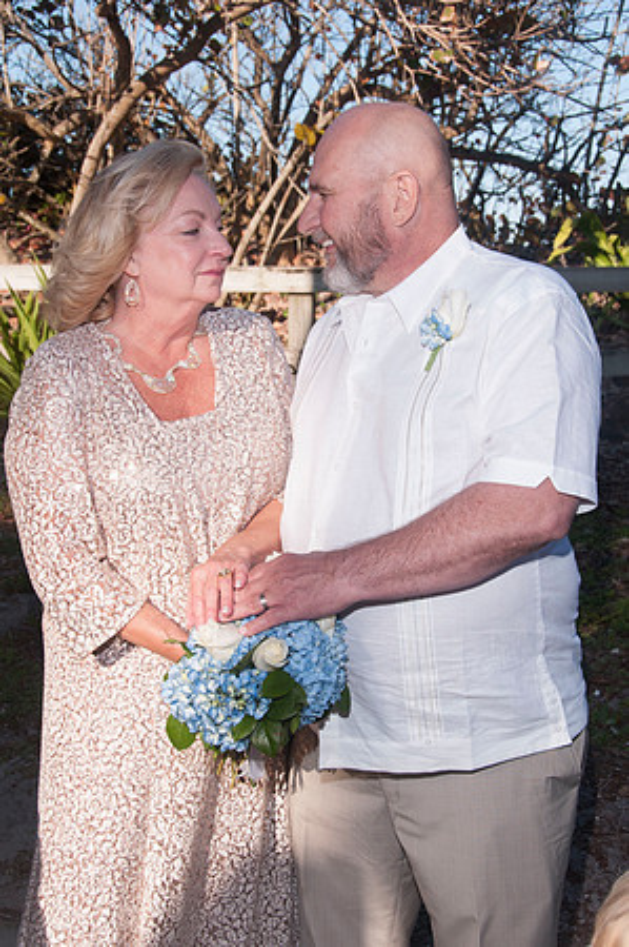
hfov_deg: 26.4
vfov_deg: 38.9
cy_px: 474
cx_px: 314
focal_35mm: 51
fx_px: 1340
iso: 100
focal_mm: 34
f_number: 8
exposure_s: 1/250
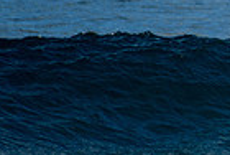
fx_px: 16211
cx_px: 461
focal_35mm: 2532
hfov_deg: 0.8
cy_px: 5
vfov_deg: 0.5
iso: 125
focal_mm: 500
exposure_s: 1/2000
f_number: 5.6
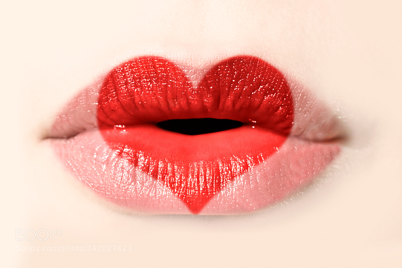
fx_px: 1005
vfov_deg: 15.2
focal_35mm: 90
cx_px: 201
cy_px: 134
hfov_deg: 22.6
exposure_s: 1/160
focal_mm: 60
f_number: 14
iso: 160
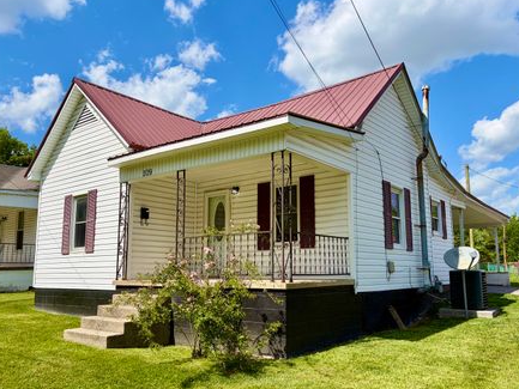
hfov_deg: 59.9
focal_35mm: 30
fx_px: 450
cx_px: 270
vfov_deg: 46.8
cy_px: 211
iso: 50
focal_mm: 5.96
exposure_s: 1/4065
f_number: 1.6
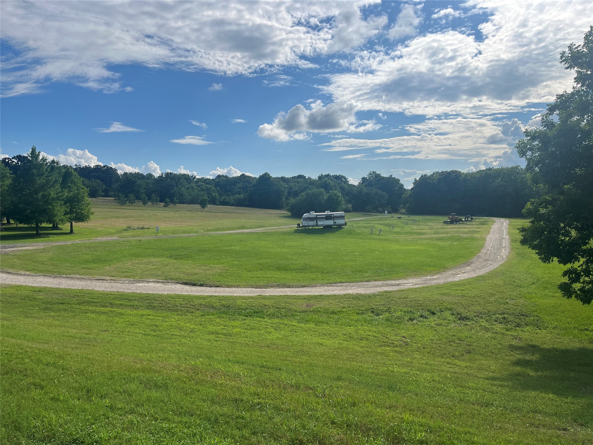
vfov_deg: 53.1
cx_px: 296
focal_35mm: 26
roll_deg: +2.6
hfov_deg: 67.3
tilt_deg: -3.4
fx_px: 445
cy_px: 222
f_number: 1.6
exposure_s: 1/7874
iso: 50
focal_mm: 5.1
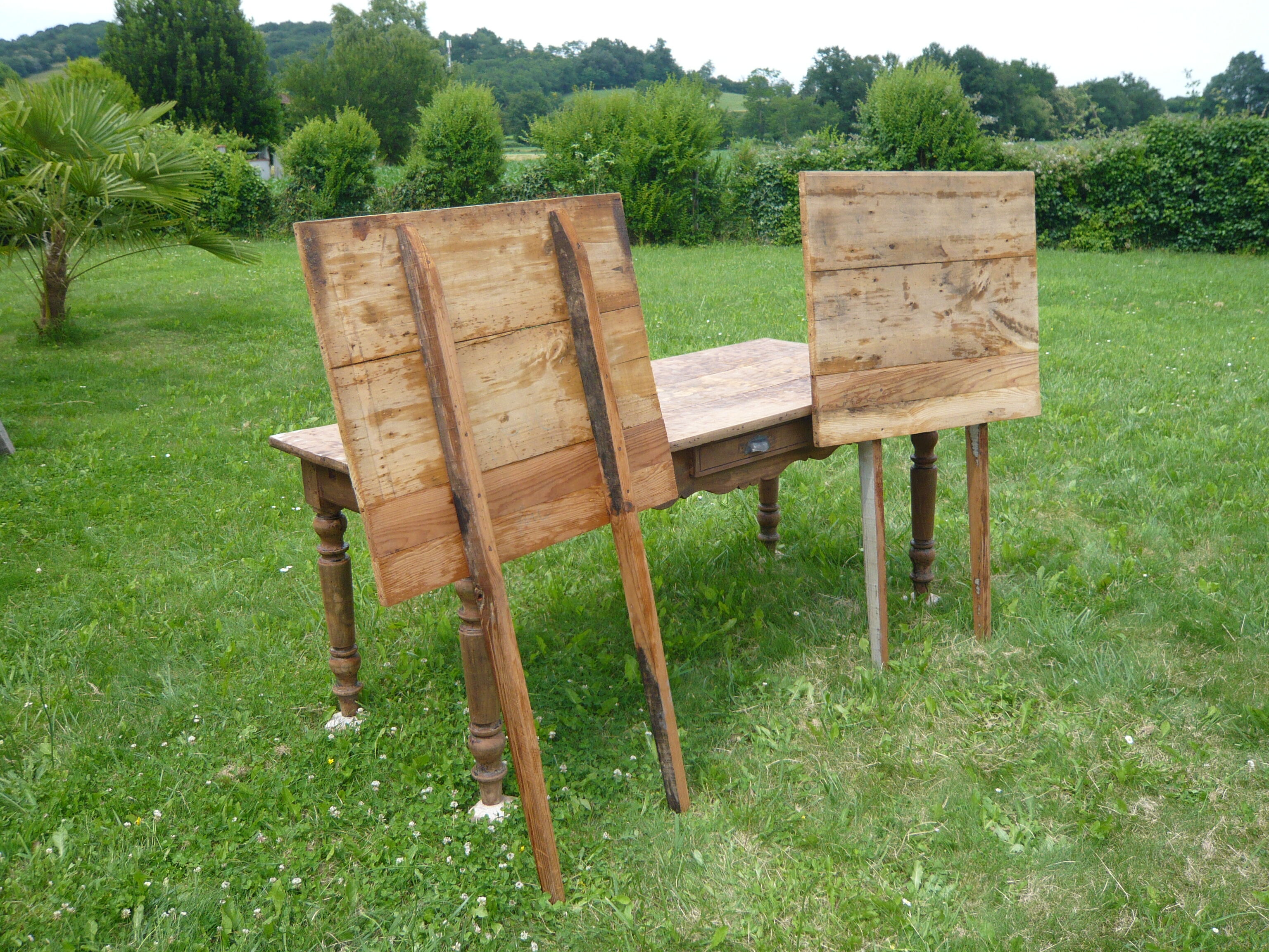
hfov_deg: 56.8
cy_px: 476
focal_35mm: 32
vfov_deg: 44.2
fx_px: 1173
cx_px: 634
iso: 100
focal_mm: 5.2
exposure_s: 1/500
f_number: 3
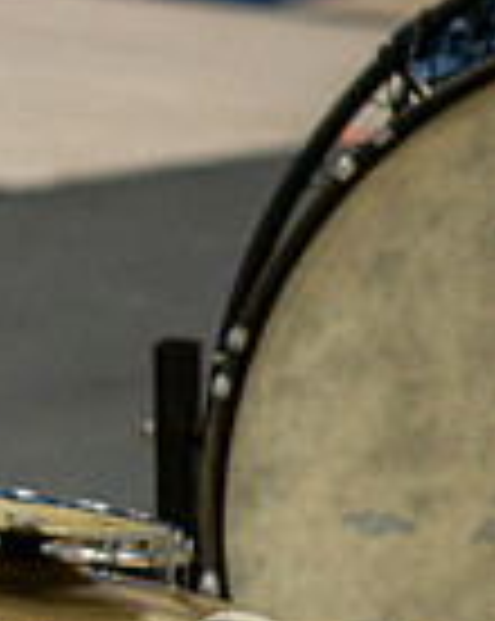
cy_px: 406
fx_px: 17050
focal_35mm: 929
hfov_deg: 1.7
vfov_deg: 2.1
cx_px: -744
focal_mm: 200
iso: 2800
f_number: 4
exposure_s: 1/500
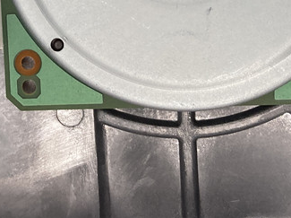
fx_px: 773
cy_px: -65
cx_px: 56
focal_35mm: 92
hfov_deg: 21.1
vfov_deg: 15.3
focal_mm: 3.99
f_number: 1.8
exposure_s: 1/108
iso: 80
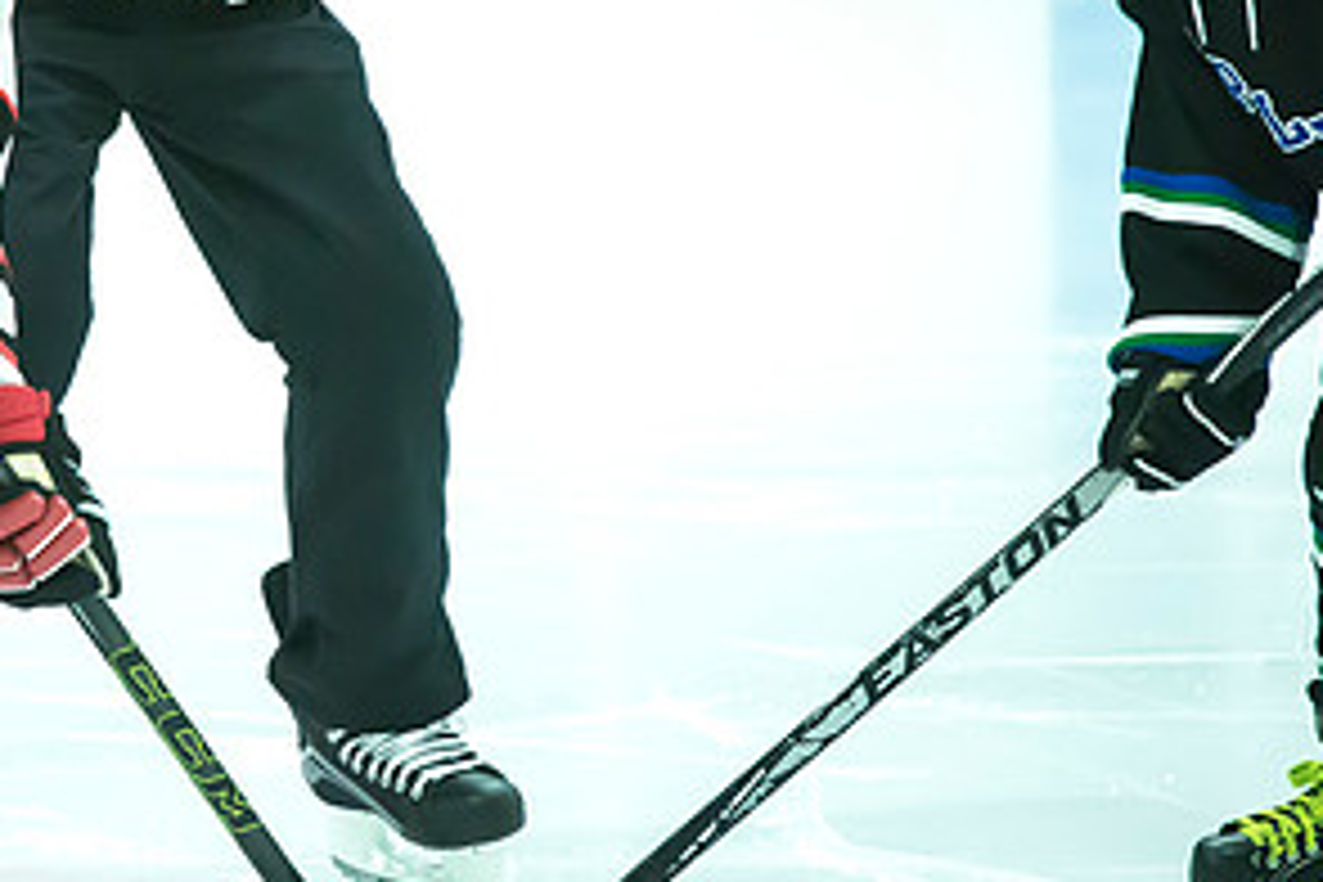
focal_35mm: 494
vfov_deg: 2.8
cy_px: 277
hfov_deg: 4.2
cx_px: 184
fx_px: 18153
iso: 6400
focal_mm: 250
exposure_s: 1/640
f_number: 5.6
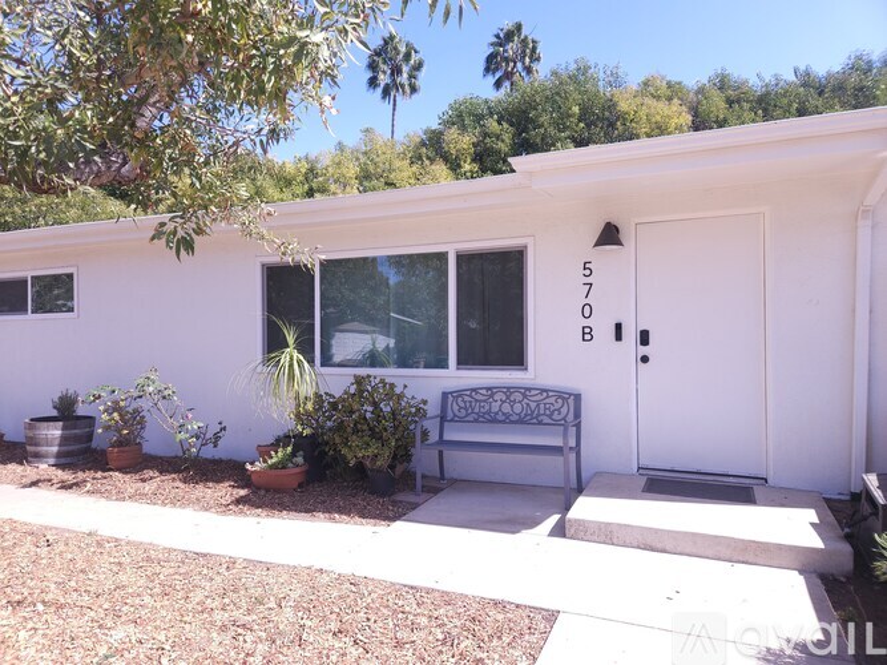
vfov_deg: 58.9
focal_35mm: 23
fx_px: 589
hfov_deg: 73.9
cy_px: 332
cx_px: 444
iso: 50
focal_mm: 5.4
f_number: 1.8
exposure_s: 1/750
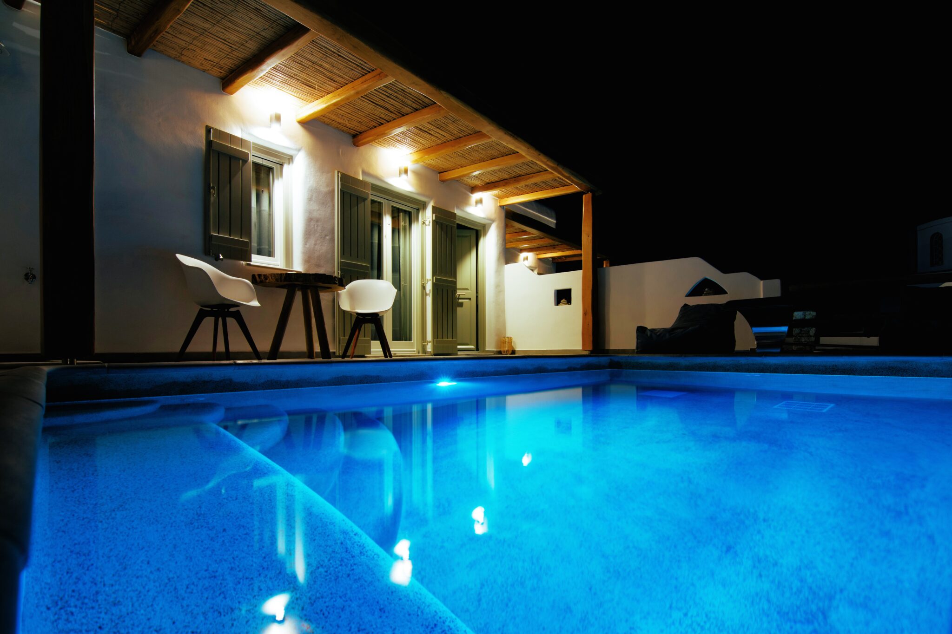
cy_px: 317
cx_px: 476
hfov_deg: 95.0
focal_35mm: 16
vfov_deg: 72.0
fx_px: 436
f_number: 9
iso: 100
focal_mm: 11
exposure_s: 4
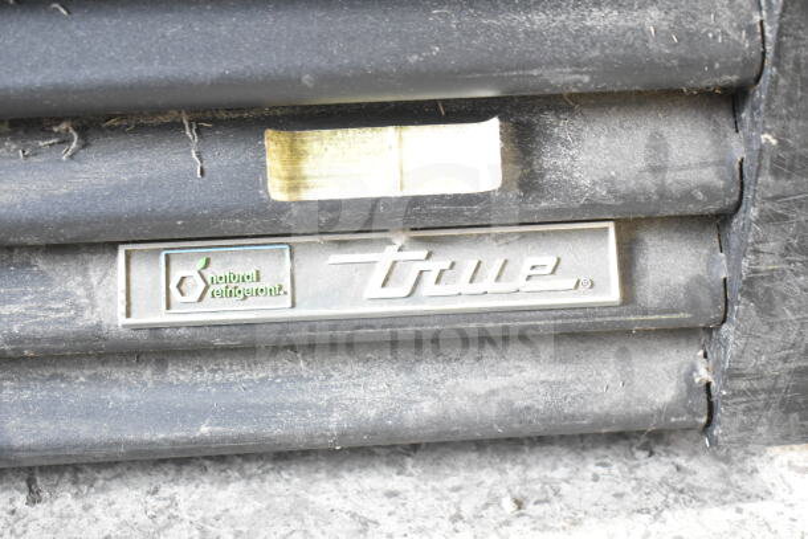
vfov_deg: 28.1
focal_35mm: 48
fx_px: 1078
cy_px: 270
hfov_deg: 41.1
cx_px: 404
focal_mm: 32
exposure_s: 1/50
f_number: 4.5
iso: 3600
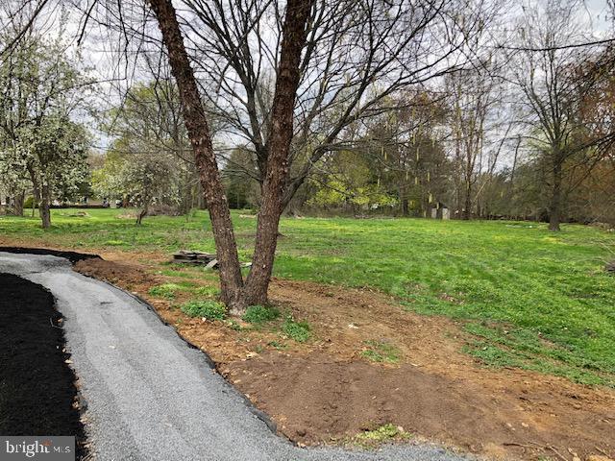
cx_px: 308
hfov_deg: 63.4
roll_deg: -0.4
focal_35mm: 28
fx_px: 497
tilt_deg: -5.0
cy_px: 230
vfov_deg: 49.7
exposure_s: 1/211
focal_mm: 3.99
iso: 20
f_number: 1.8
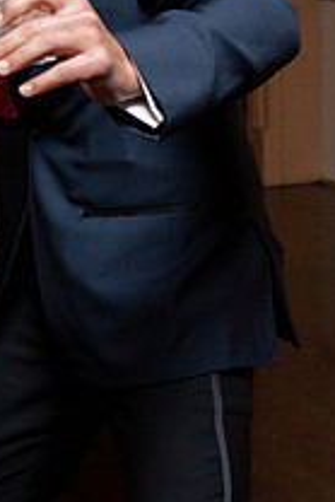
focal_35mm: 102
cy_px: 79
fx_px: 1421
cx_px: 335
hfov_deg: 13.3
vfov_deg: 19.7
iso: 2000
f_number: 4
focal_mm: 35
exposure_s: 1/200
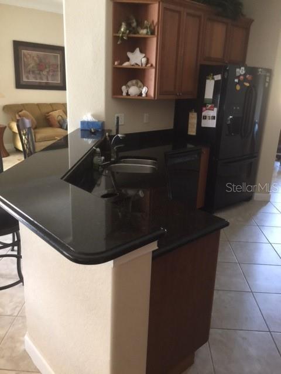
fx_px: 314
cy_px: 187
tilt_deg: -18.7
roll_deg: -1.7
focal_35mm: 29
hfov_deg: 48.2
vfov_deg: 61.7
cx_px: 140
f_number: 2.2
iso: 64
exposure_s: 1/4
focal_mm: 4.15
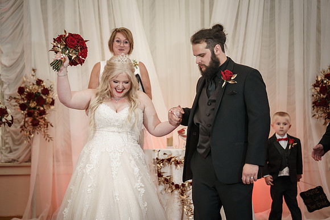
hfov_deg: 17.2
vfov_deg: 11.5
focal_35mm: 119
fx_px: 1092
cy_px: 110
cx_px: 165
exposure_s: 1/100
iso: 2000
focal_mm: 118
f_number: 4
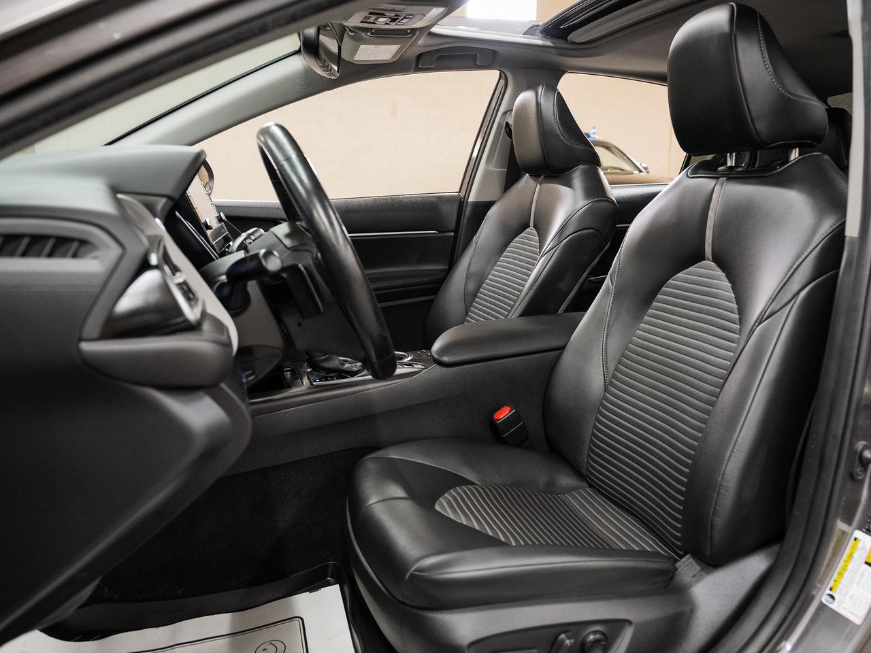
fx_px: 678
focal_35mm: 27
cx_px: 492
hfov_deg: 65.2
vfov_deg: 51.4
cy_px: 328
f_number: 4
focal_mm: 24
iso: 1000
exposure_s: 1/30
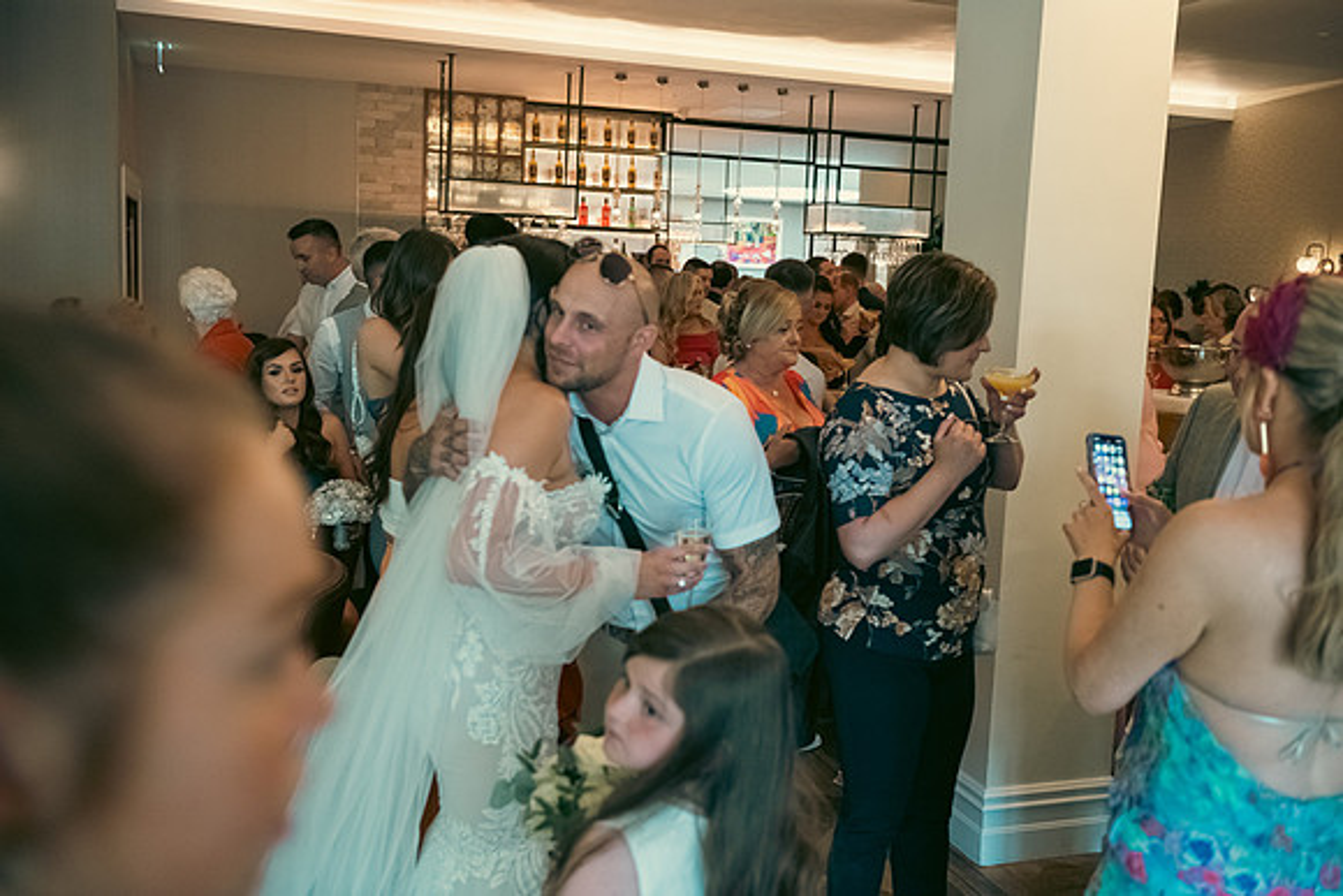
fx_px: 1306
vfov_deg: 37.9
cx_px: 672
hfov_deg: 54.4
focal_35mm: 35
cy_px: 448
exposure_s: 1/160
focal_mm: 35
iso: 2000
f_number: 3.5
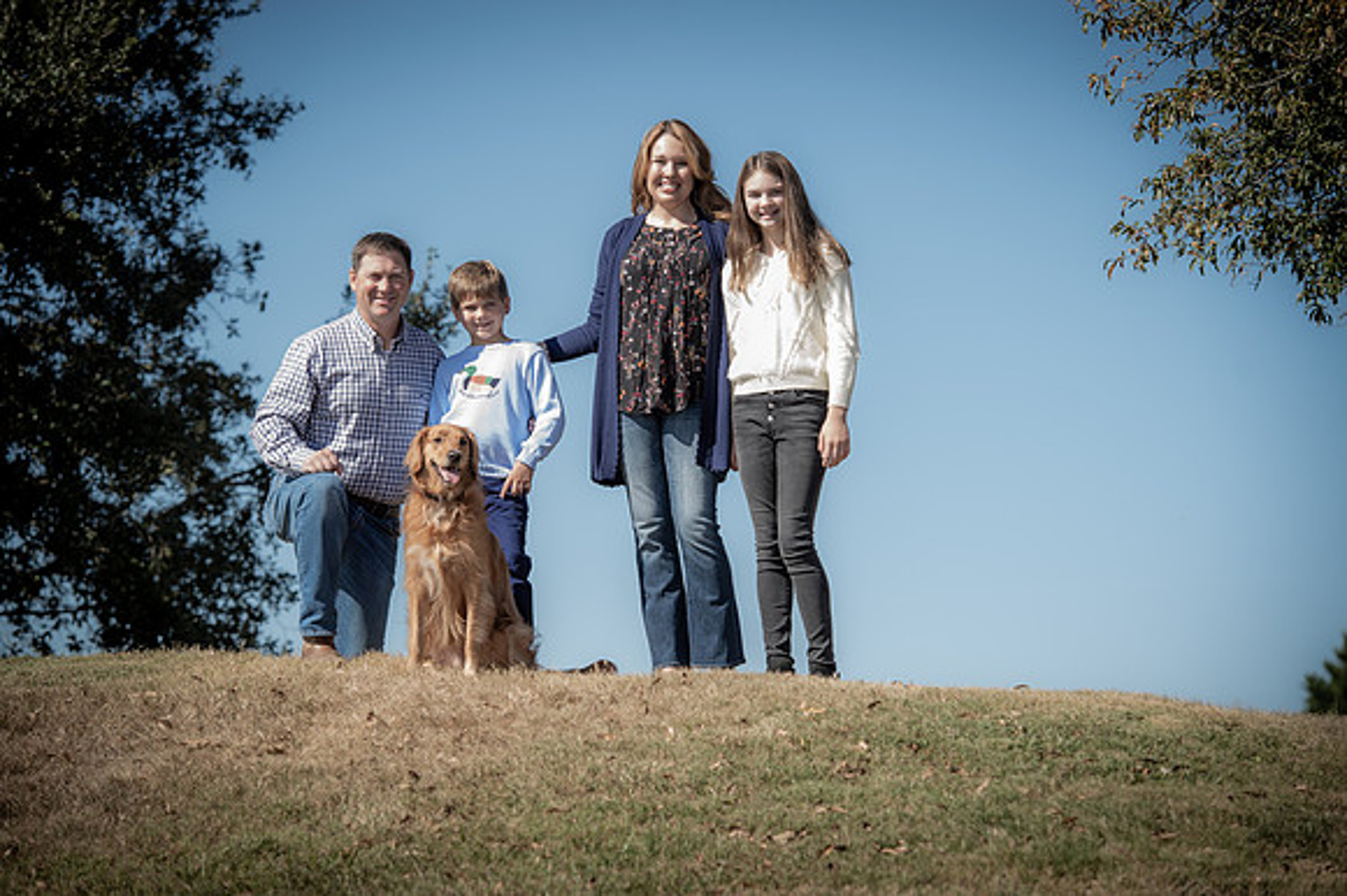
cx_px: 674
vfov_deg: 10.1
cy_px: 448
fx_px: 5048
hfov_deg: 15.2
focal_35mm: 135
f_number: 5
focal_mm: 135
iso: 50
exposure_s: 1/250
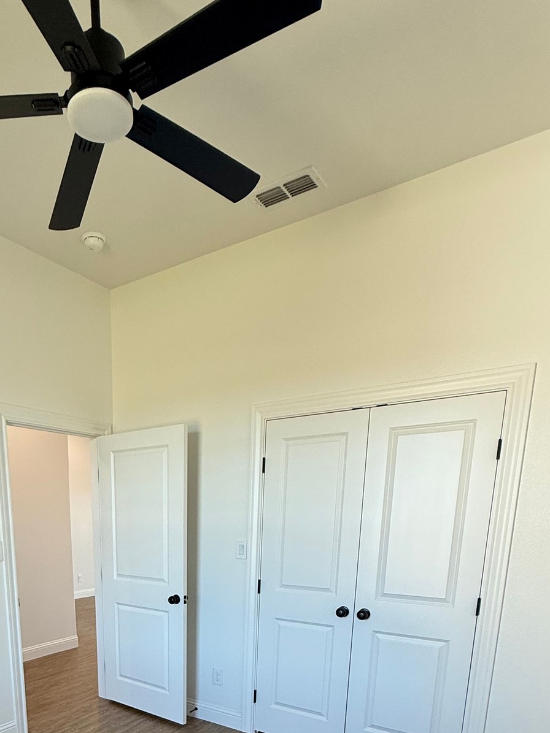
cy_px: 626
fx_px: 509
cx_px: 167
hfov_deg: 55.2
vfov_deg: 62.8
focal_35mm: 24
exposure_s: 1/99
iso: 125
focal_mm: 2.22
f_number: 2.2
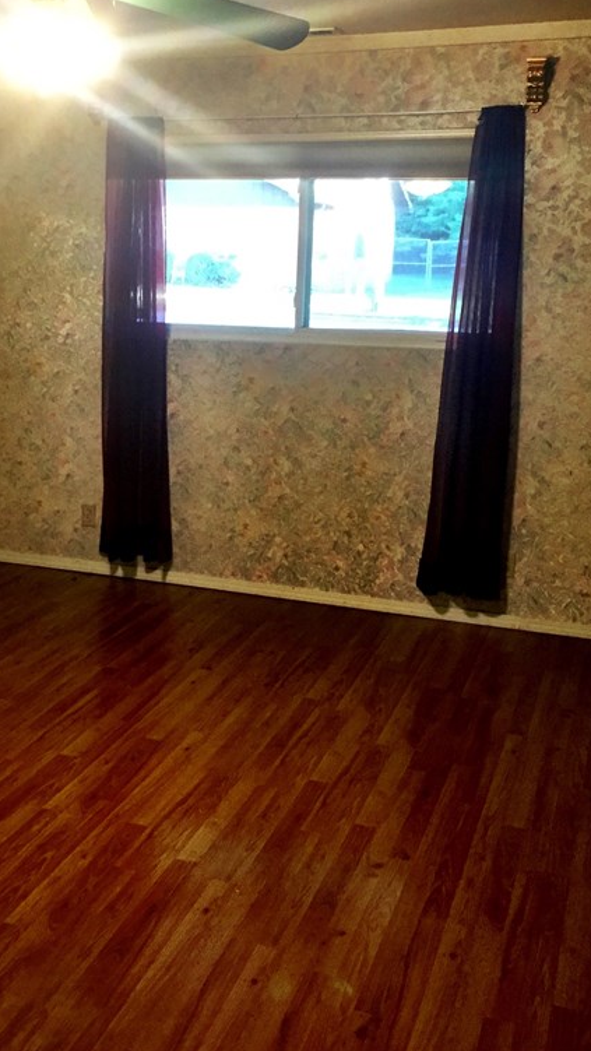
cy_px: 517
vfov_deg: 47.4
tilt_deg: -12.8
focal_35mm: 43
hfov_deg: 27.5
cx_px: 176
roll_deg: -2.4
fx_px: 1198
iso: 200
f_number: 2.2
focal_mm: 4.15
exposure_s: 1/30
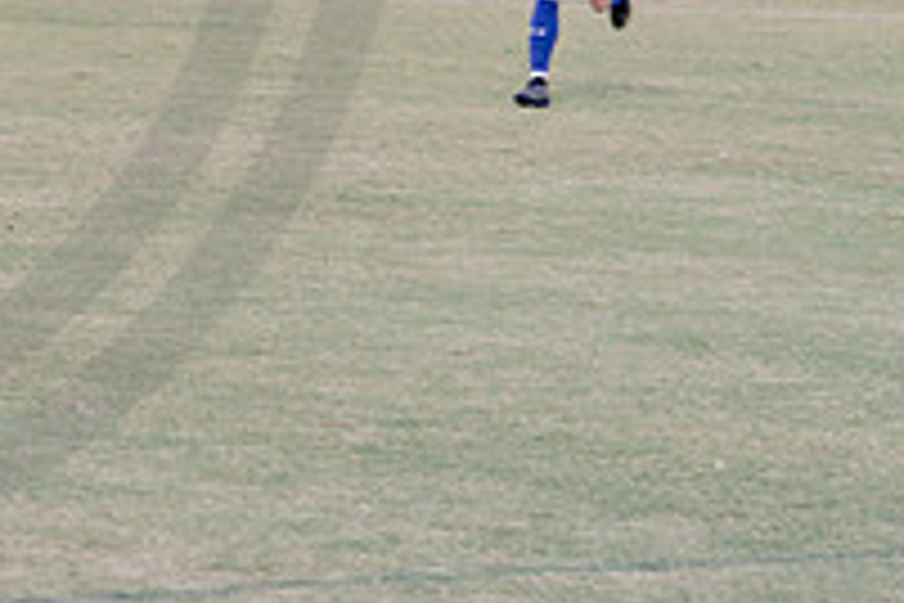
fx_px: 6528
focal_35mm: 260
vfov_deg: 5.3
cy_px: -196
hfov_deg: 7.8
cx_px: -391
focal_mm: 90
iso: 640
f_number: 4.5
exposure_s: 1/200
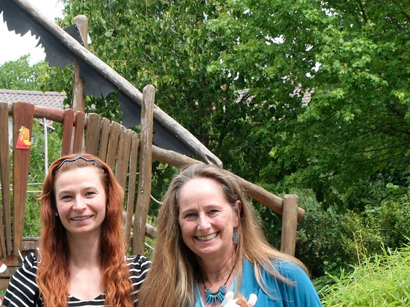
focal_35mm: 154
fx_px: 1823
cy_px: 447
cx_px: -69
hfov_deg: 12.6
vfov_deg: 9.4
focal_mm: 30.2
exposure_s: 1/400
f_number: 8
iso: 800
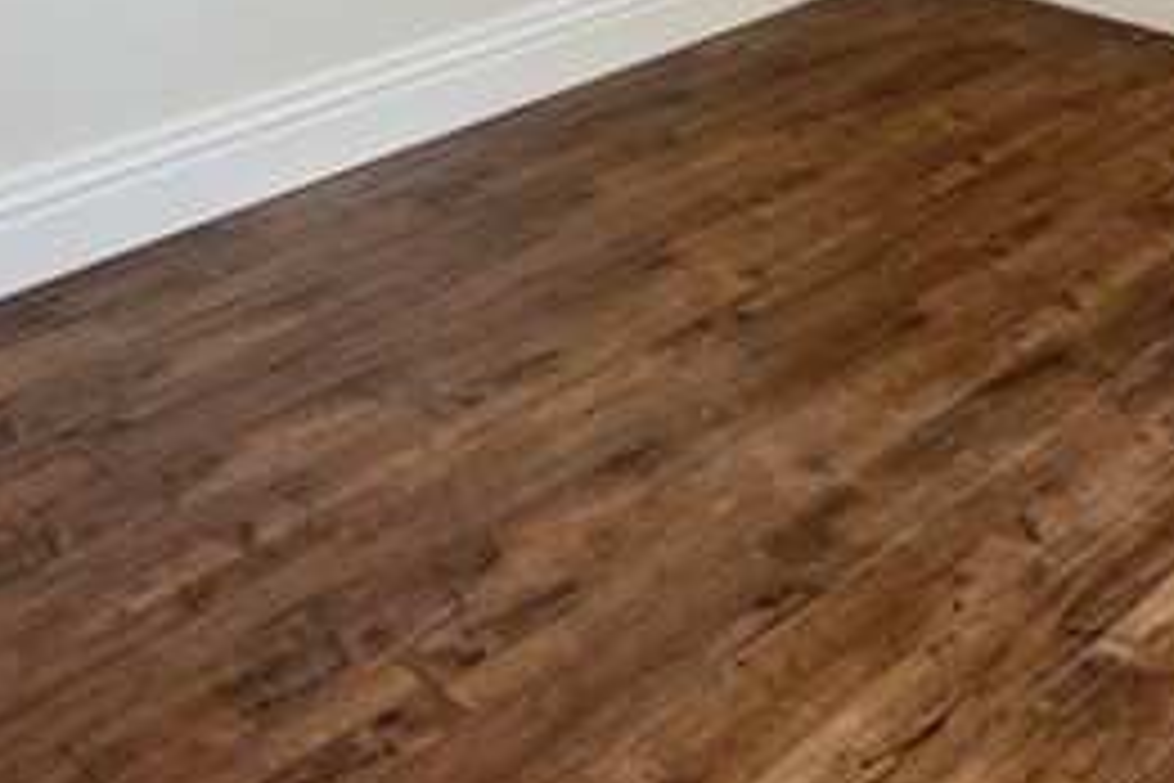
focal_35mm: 55
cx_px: 954
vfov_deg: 19.7
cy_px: -533
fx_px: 1793
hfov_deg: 35.0
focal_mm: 14
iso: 400
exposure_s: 1/60
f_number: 5.6
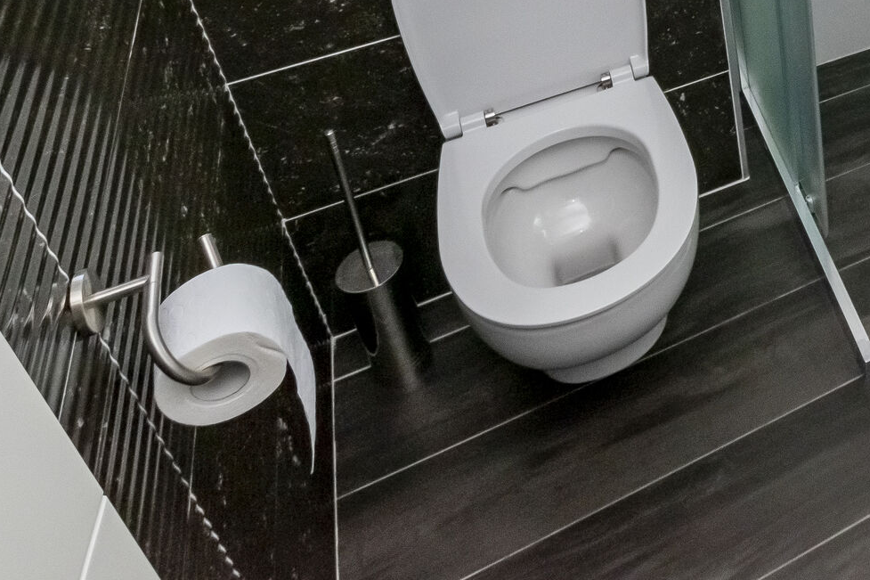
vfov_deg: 25.5
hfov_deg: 35.7
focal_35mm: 43
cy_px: -228
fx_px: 1039
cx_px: 1043
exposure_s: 1/200
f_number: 7.1
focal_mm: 10
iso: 800
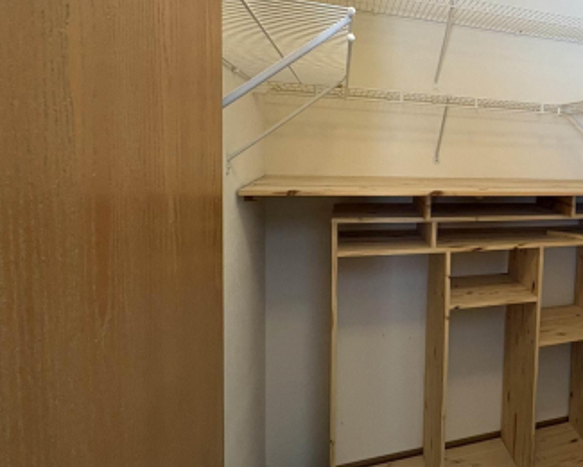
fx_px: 483
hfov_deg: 51.9
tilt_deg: -3.3
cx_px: 561
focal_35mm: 28
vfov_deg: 51.1
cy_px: 181
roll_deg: -2.1
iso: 250
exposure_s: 1/60
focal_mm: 2.22
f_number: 2.2
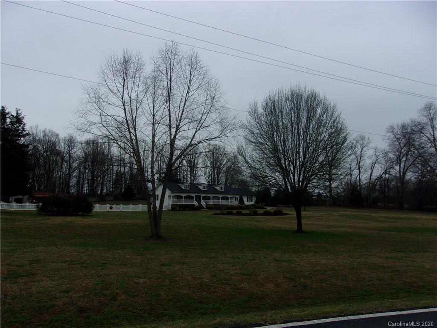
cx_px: 218
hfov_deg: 65.3
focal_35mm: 27
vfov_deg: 51.4
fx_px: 341
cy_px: 164
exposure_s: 1/45
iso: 80
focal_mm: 4.9
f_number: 10.4
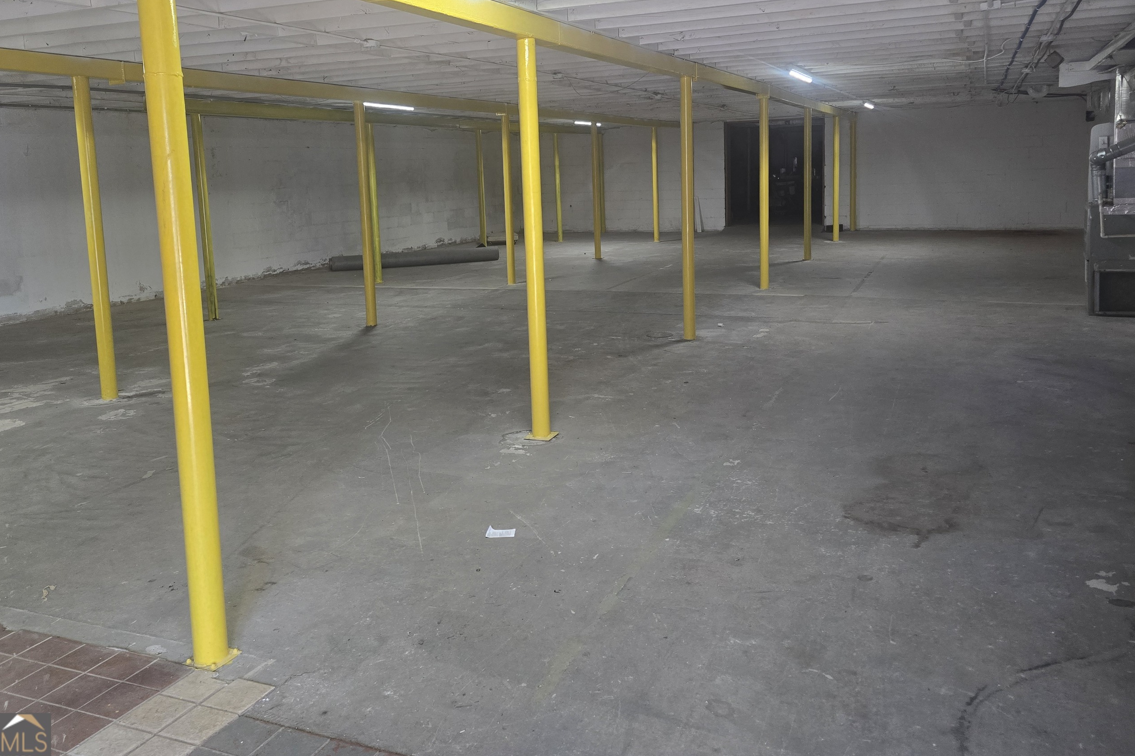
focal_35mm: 29
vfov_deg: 44.3
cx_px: 585
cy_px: 249
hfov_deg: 63.6
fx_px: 914
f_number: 1.7
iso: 400
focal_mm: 6.3
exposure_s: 1/120
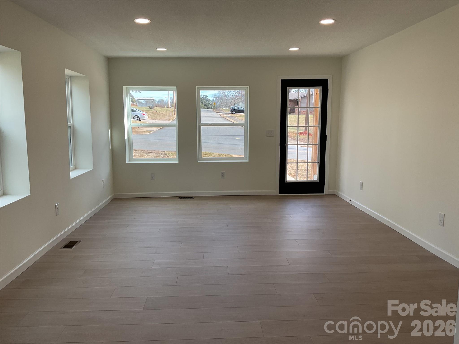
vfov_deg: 48.2
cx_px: 230
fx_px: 385
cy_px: 172
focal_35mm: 29
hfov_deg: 61.7
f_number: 1.8
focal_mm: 3
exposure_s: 1/173
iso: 16
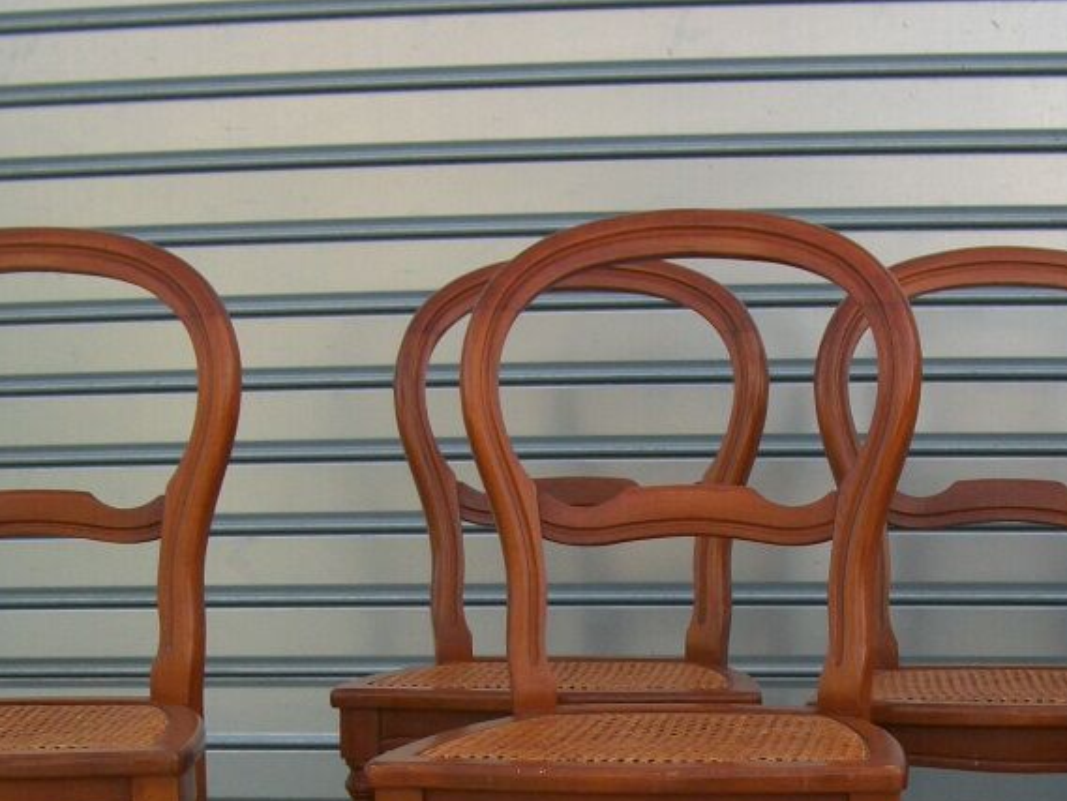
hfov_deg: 26.9
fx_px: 2220
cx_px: 705
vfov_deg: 19.7
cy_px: 855
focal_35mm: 72
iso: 80
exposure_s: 1/500
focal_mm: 5.7
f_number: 2.9
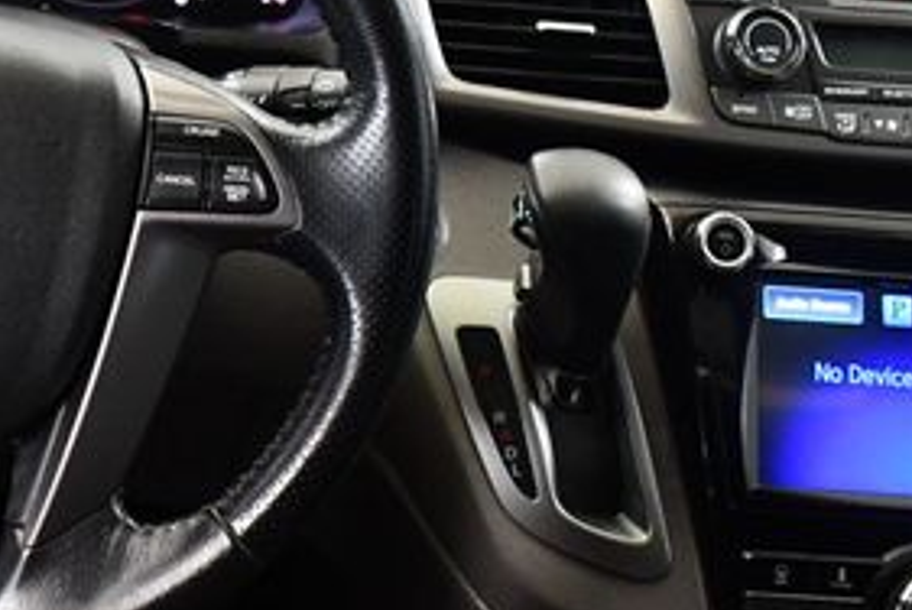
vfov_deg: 16.6
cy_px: 140
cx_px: -110
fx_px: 2079
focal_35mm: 82
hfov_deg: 23.1
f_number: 3.5
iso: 3200
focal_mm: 18
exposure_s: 1/80
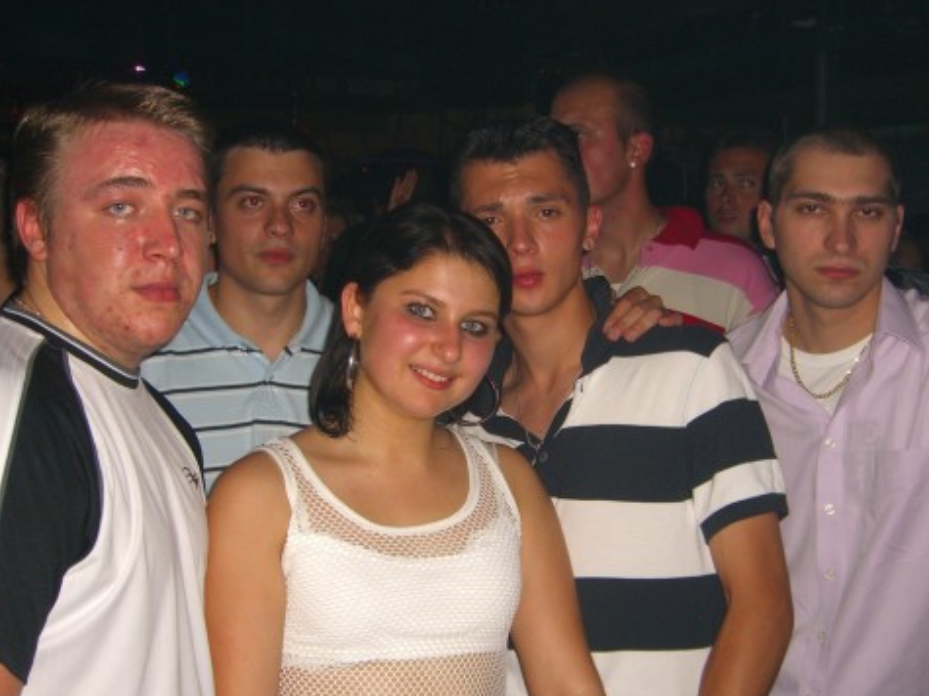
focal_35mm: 48
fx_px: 1288
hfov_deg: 39.7
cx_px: 467
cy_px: 395
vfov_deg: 30.2
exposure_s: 1/60
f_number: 2.8
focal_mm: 7.9
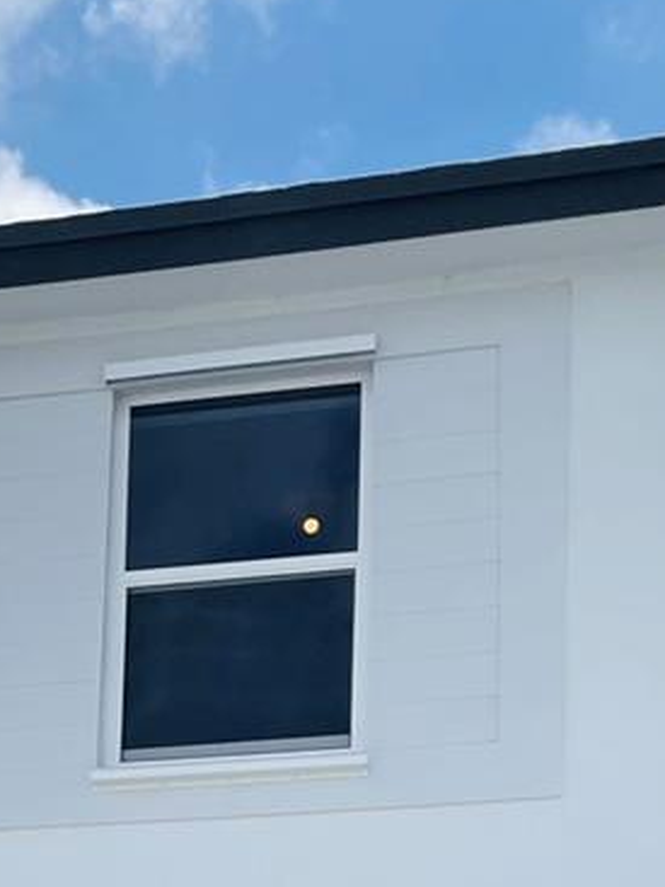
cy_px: 1300
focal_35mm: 85
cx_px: 44
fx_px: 2178
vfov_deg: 20.1
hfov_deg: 17.1
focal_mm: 4.2
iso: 32
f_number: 1.6
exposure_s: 1/4831
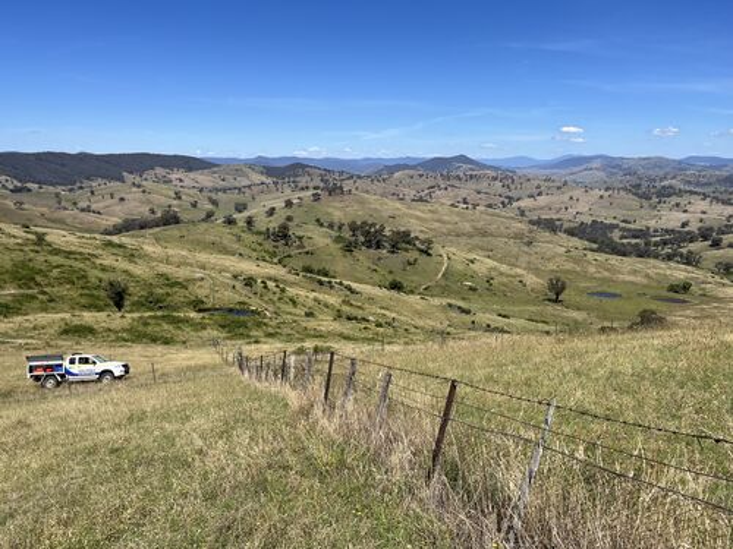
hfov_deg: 67.3
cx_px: 366
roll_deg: -0.8
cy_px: 274
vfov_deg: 53.1
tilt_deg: -11.8
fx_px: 551
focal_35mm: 26
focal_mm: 5.1
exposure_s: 1/5076
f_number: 1.6
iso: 50
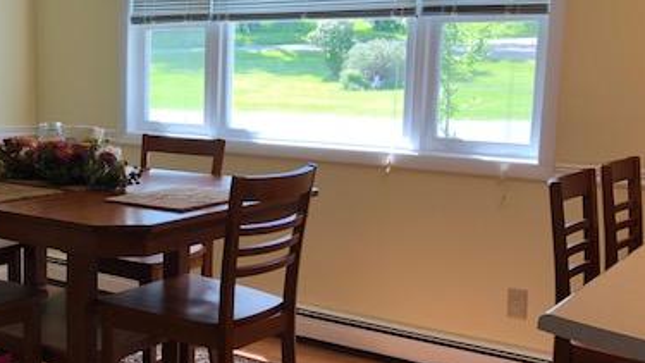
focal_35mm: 52
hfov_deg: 38.2
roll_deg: -0.9
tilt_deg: -9.6
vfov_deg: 23.0
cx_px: 115
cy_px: 205
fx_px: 889
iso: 50
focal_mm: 3.99
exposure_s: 1/120
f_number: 1.8
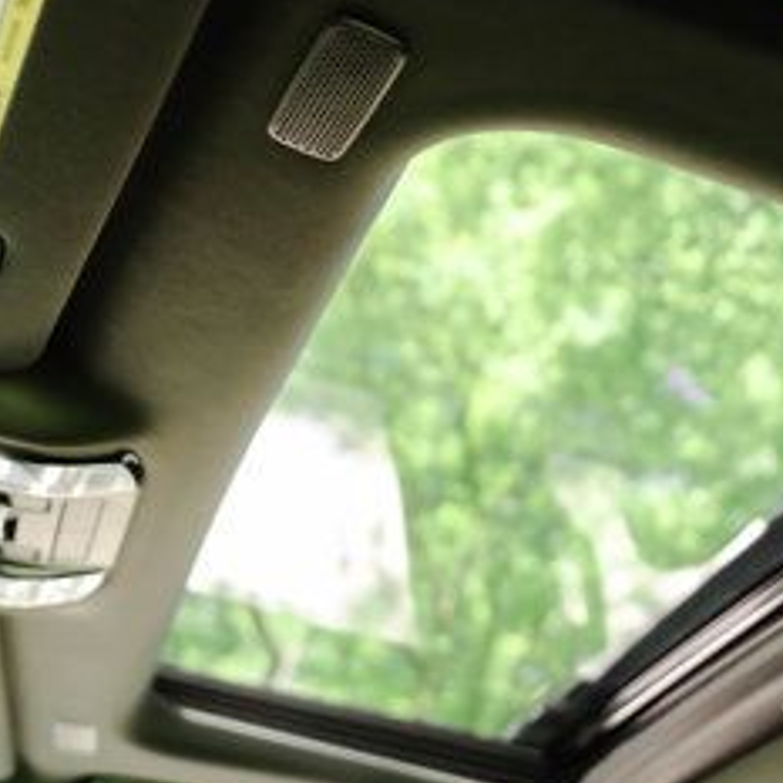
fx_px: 1433
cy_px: 526
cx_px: 507
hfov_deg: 30.4
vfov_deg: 30.3
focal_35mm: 56
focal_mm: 24
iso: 1600
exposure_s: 1/250
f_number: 2.8
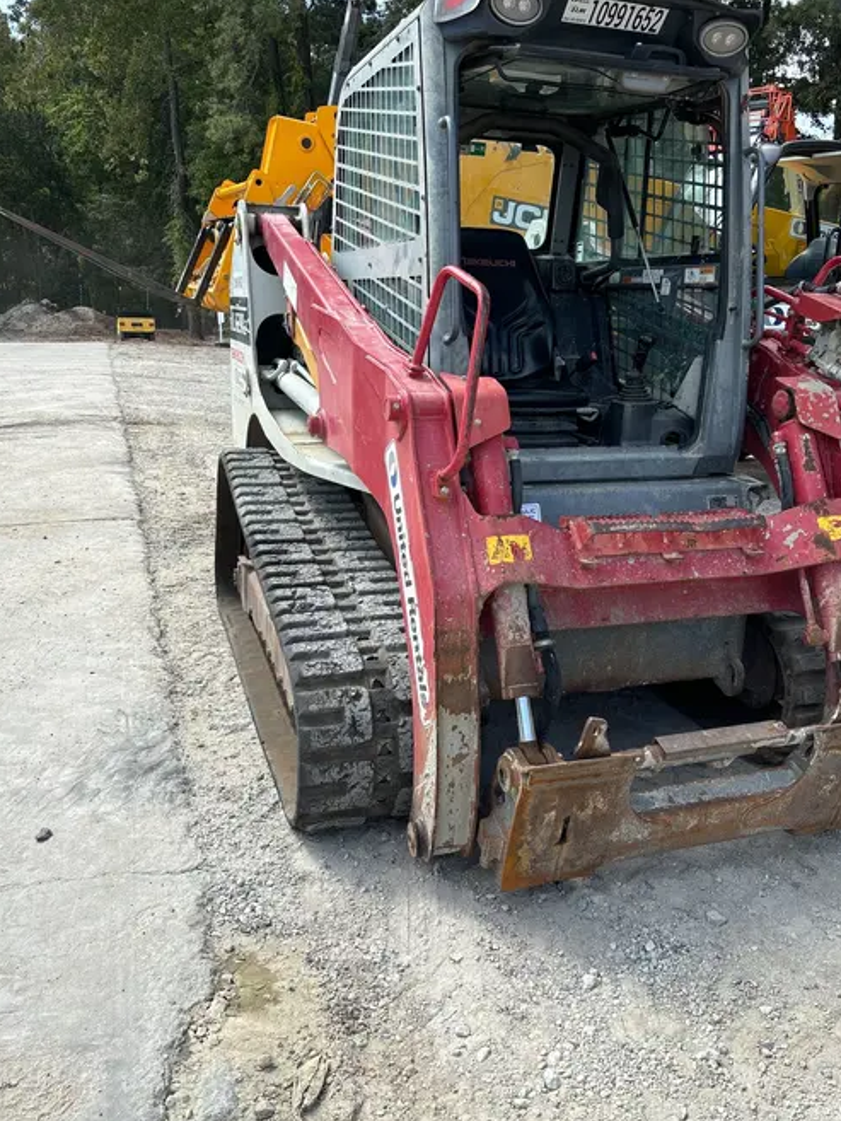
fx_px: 939
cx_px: 452
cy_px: 526
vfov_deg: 61.6
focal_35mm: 29
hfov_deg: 48.2
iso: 50
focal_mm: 5.96
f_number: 1.6
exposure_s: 1/1152
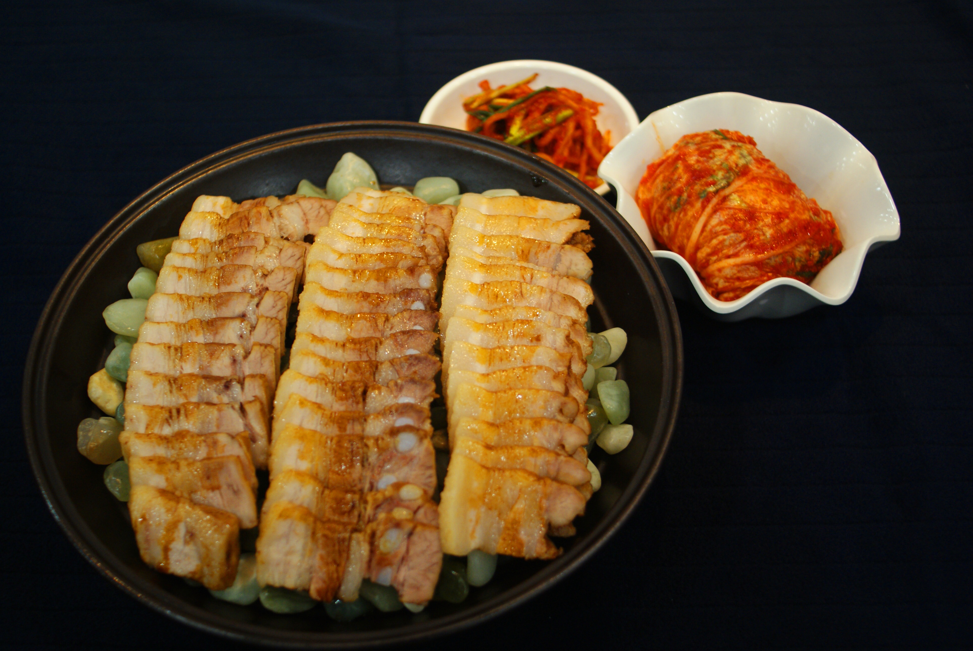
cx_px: 486
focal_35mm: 42
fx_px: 1137
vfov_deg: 32.0
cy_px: 326
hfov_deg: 46.3
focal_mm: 28
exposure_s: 1/50
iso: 320
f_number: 2.8
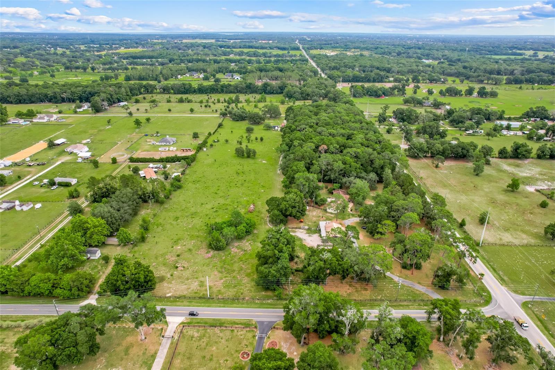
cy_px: 185
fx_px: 339
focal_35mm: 22
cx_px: 278
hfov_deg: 78.6
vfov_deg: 57.2
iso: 140
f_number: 2.8
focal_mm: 8.38
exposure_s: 1/125
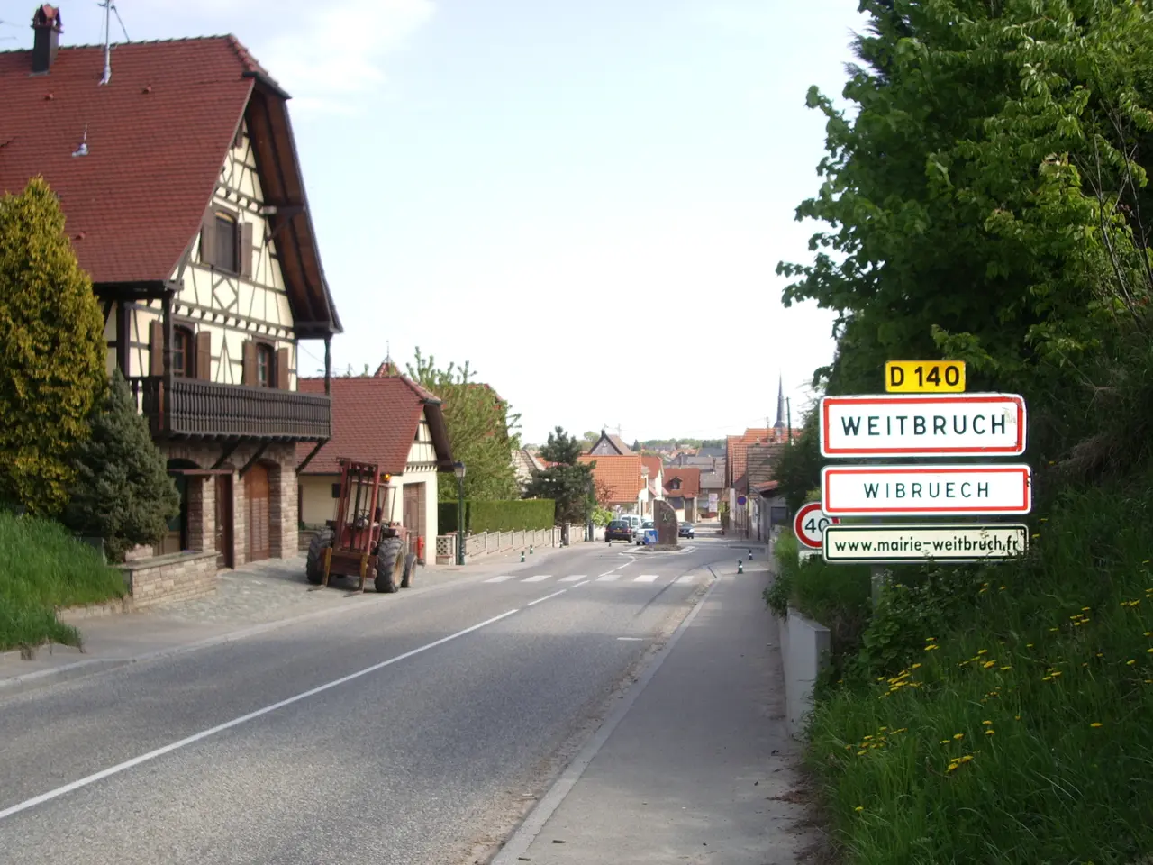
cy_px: 432
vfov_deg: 35.1
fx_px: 1366
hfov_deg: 45.8
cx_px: 576
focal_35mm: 41
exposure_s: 1/400
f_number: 2.8
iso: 50
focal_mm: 6.8
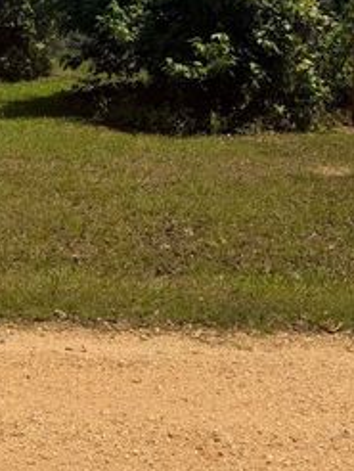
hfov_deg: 21.3
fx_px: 885
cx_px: -54
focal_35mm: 65
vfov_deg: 28.9
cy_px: 68
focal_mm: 6.76
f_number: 1.78
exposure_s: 1/6173
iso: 80
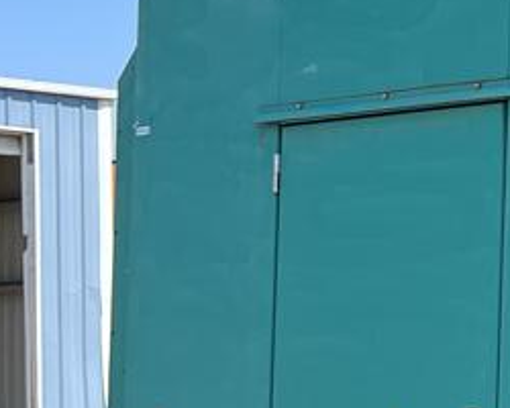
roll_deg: -1.5
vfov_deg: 11.7
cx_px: 1200
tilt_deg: -3.6
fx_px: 1962
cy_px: 426
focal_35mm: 130
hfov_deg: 12.1
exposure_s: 1/2513
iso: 50
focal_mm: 5.7
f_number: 1.5
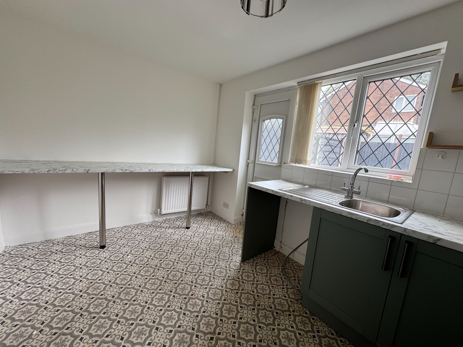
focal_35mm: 14
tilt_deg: -7.9
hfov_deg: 102.1
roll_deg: -4.0
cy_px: 174
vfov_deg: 85.7
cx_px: 232
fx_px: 187
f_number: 2.2
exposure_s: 1/99
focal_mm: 2.22
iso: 50
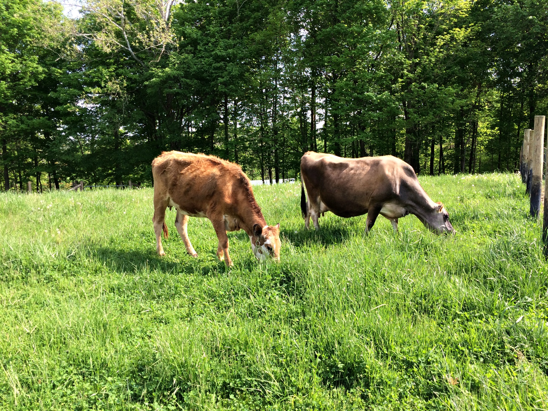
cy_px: 206
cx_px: 274
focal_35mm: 29
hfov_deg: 61.7
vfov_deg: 48.2
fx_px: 459
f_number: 2.2
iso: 32
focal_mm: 4.15
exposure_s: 1/631
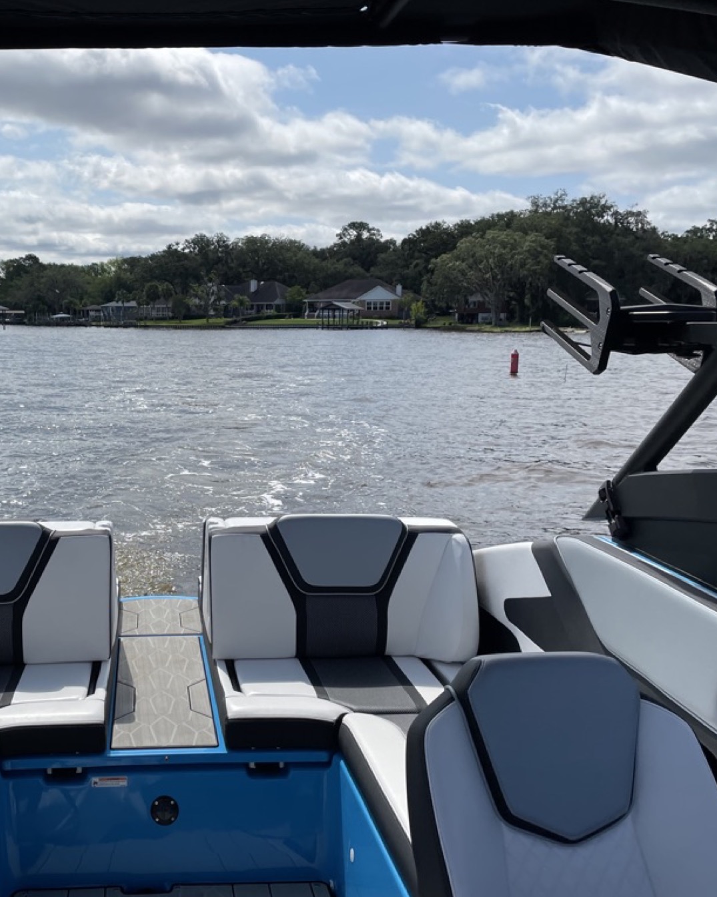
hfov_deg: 41.8
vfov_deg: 52.8
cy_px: 449
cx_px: 163
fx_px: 902
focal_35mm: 34
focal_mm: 4.2
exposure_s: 1/6494
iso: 32
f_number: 1.6
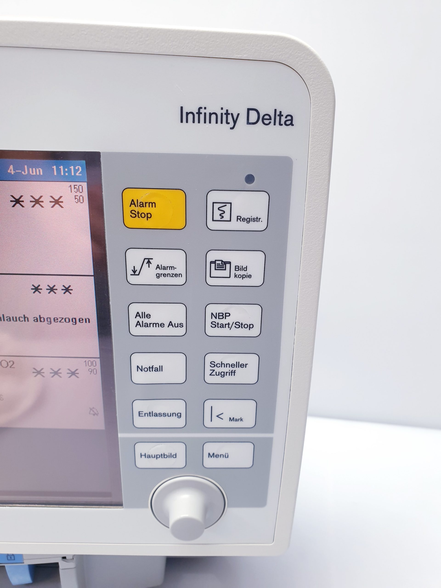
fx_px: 442
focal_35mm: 26
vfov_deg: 67.3
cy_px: 294
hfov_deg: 53.1
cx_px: 220
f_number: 2.4
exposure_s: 1/50
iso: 125
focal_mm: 4.3
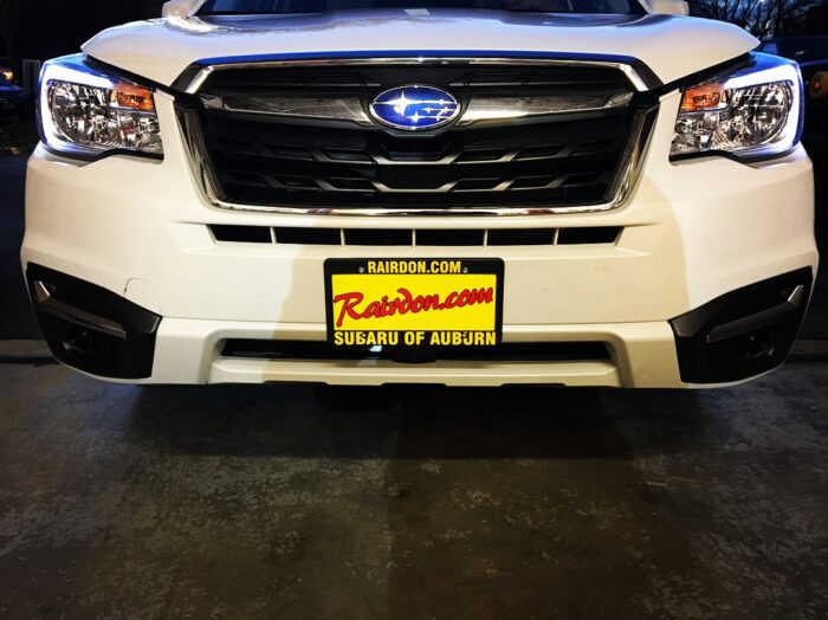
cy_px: 310
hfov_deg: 61.7
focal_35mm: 29
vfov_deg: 48.2
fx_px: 693
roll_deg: +0.6
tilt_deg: -17.3
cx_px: 414
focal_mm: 4.15
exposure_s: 1/17
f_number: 2.2
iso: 200
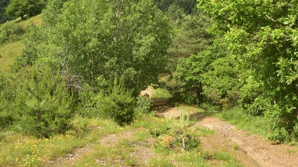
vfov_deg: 11.0
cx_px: 264
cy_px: 1
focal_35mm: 109
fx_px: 861
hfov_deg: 19.3
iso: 250
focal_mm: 50
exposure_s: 1/125
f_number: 14
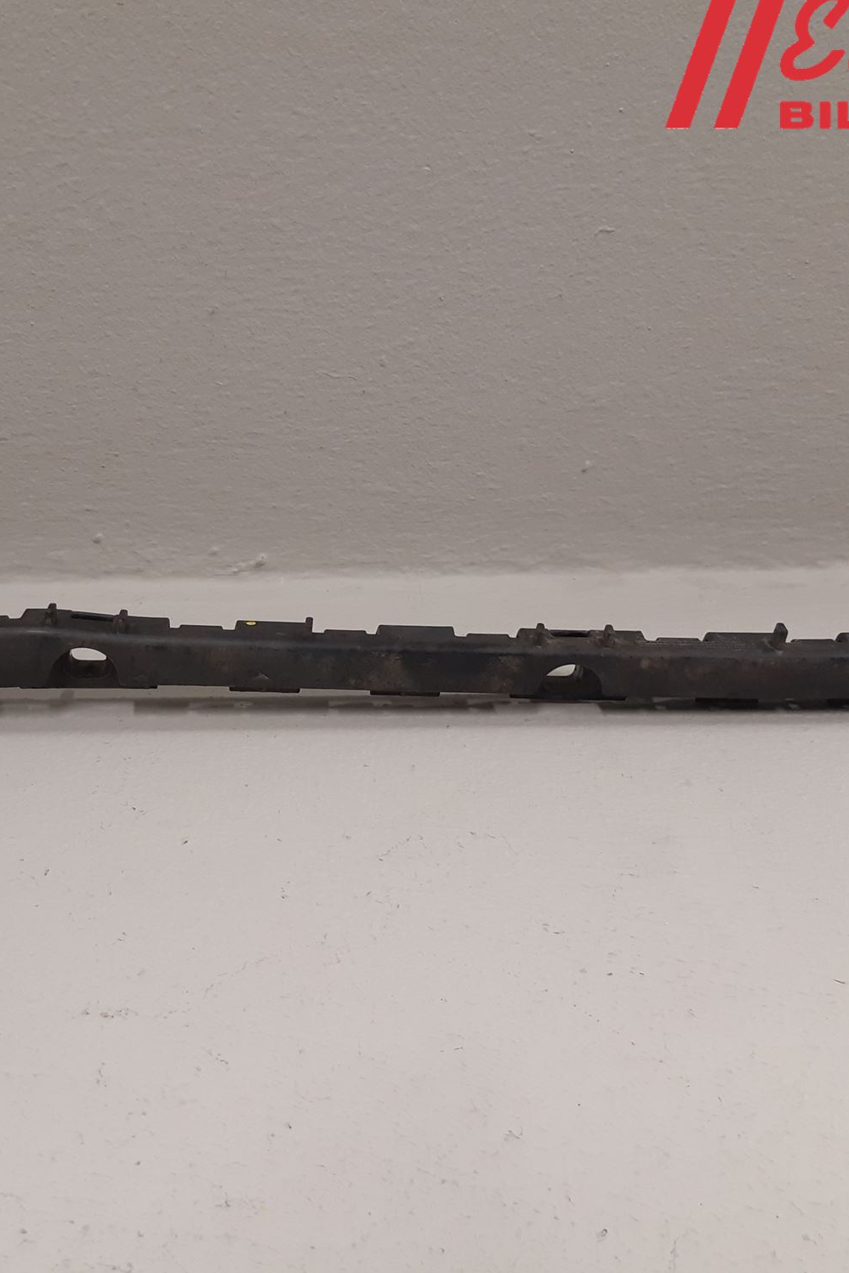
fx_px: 1309
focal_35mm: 37
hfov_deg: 35.7
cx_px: 316
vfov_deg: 51.9
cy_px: 638
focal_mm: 3.93
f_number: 1.7
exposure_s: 1/50
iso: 125
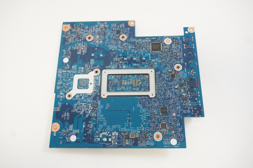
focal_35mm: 33
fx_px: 232
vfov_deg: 39.9
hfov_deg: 57.3
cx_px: 126
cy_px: 84
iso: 4000
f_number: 6.3
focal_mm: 22
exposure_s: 1/125
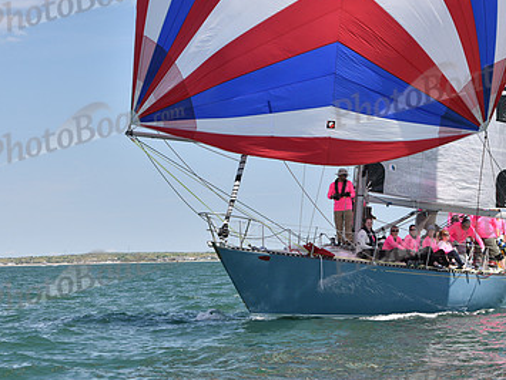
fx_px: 1975
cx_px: 259
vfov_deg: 11.0
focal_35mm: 135
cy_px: 186
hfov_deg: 14.6
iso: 320
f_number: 5
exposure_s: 1/800
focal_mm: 86
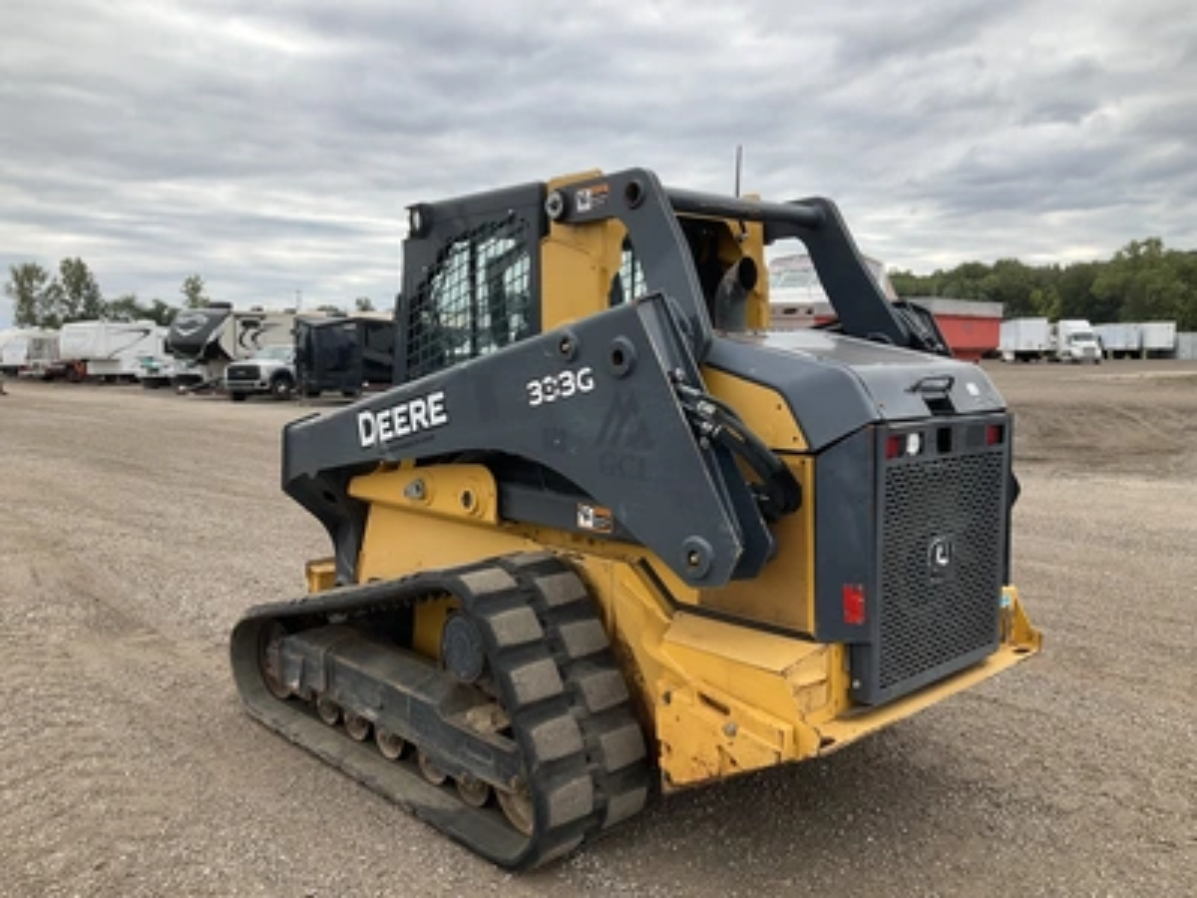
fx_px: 1003
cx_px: 598
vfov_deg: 48.2
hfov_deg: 61.7
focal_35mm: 29
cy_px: 449
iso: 25
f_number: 1.8
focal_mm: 3
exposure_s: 1/593
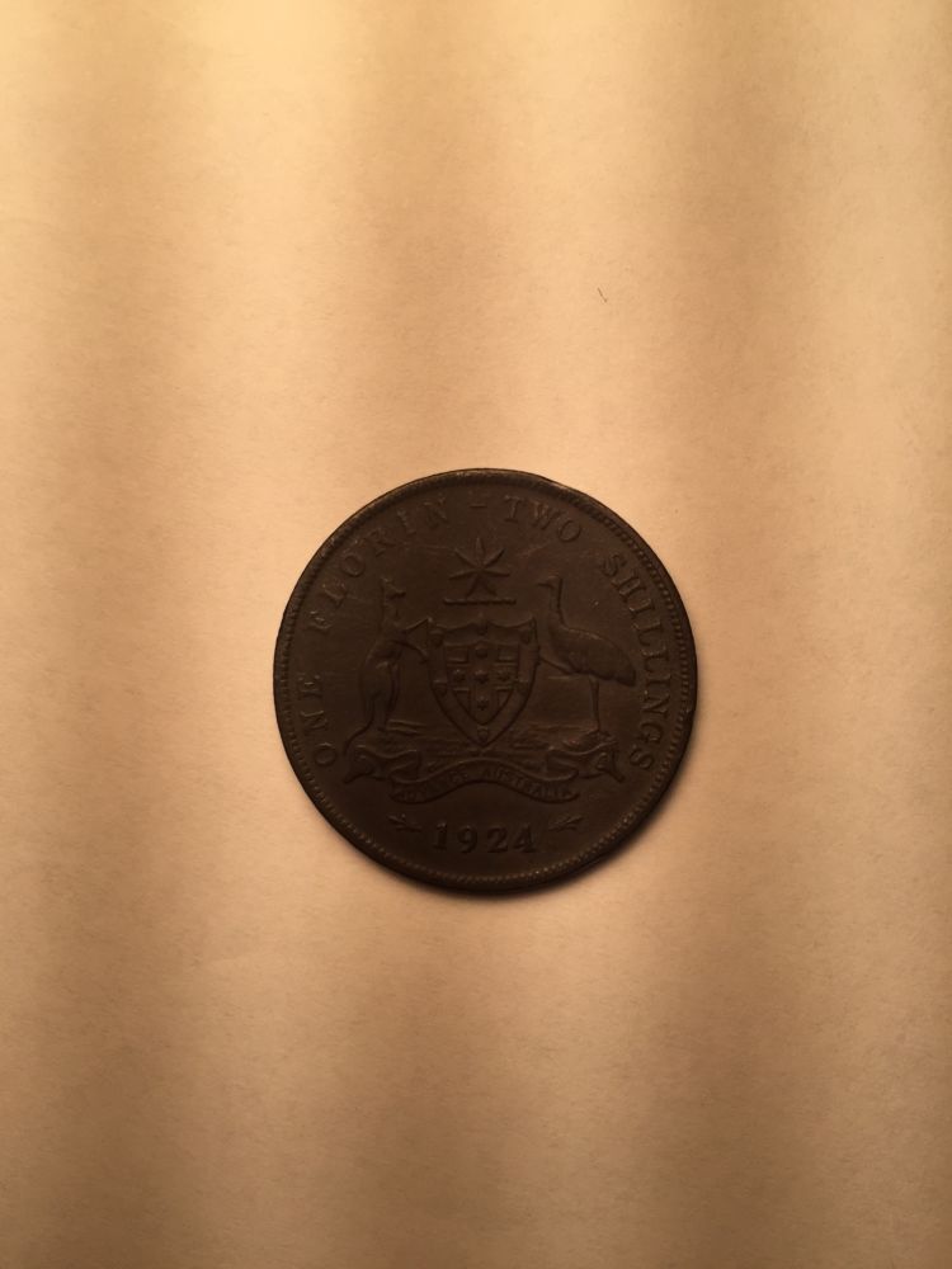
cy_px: 634
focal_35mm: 29
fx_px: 1063
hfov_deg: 48.2
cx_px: 476
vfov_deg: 61.7
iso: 32
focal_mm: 4.15
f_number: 2.2
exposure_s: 1/344
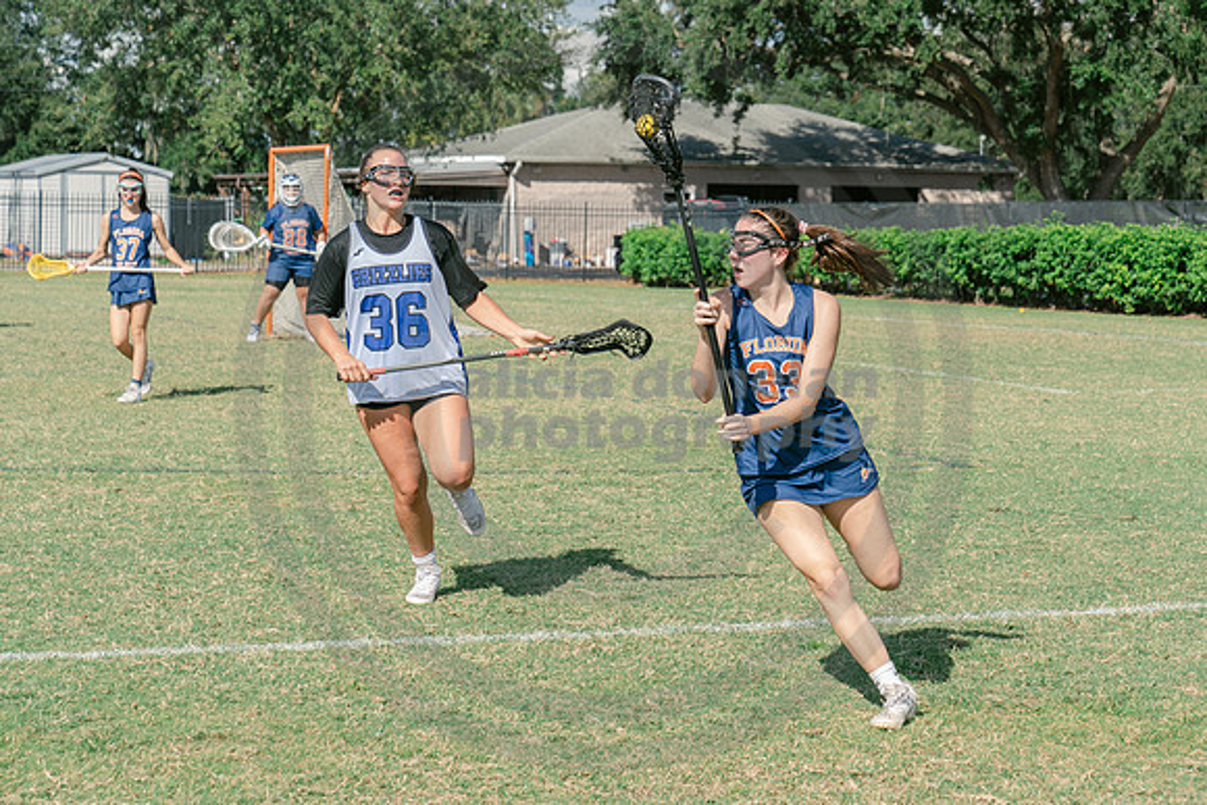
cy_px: 281
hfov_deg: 22.3
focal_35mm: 91
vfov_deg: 15.0
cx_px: 785
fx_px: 3053
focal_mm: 70
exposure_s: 1/1000
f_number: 5.6
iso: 250
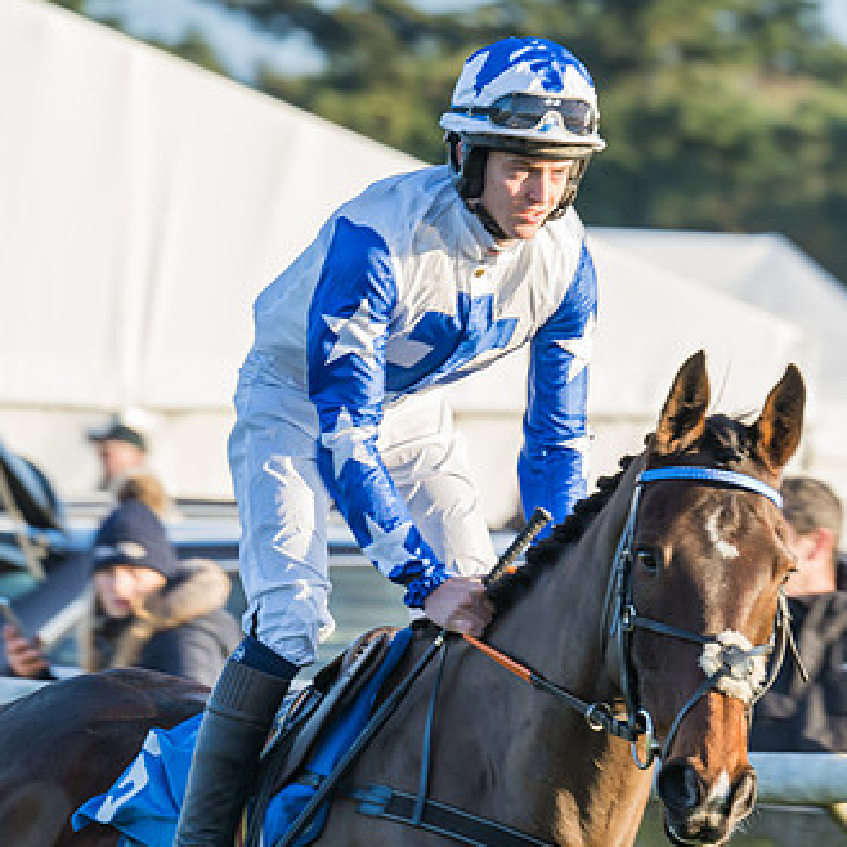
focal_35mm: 507
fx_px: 14035
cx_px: 667
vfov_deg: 3.5
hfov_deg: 3.5
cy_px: 530
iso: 200
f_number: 5.6
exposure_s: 1/200
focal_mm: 200
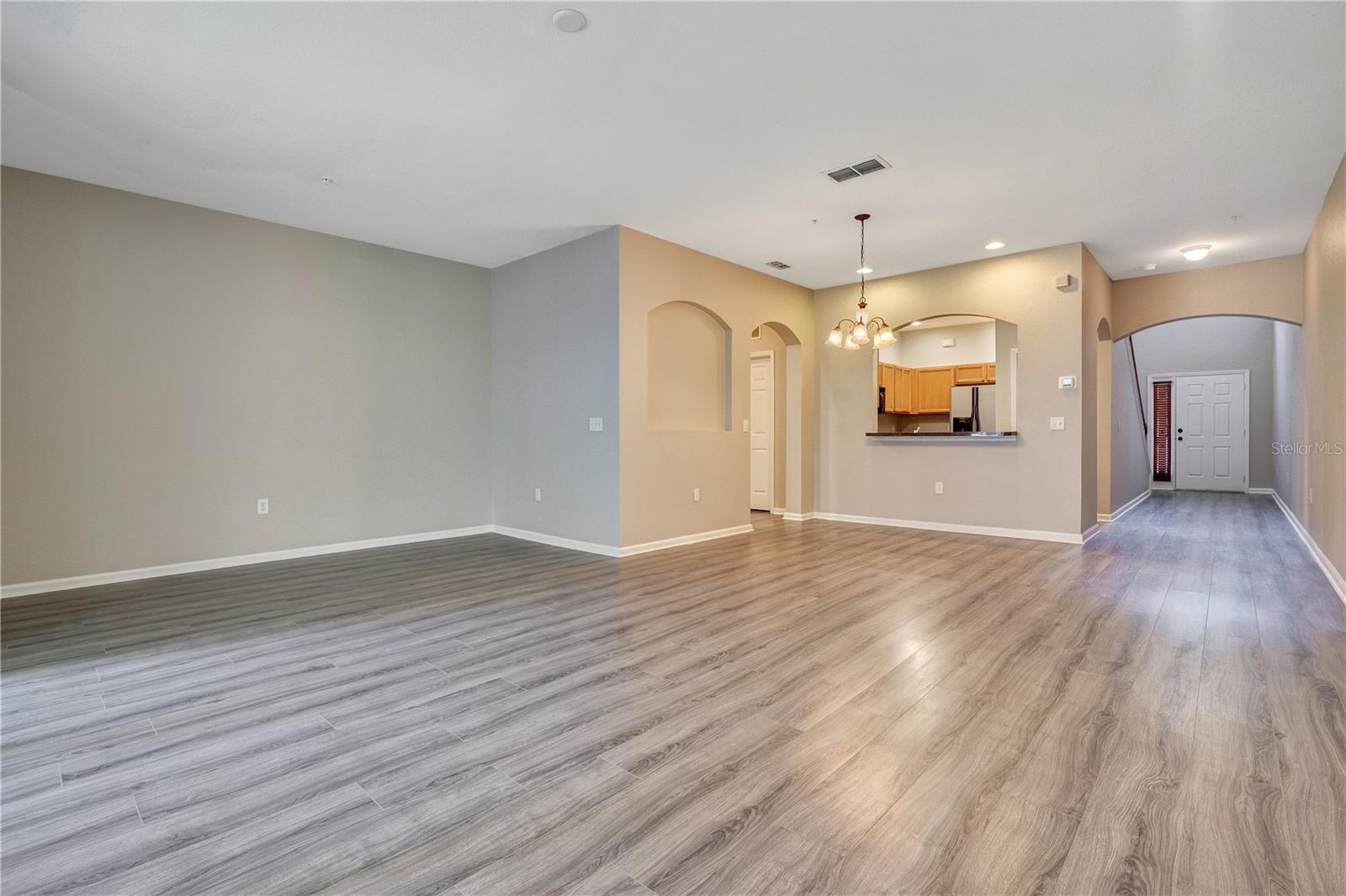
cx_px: 673
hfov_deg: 96.7
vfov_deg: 73.7
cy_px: 448
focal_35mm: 16
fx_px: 598
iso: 800
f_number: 7.1
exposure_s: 1/25
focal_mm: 16
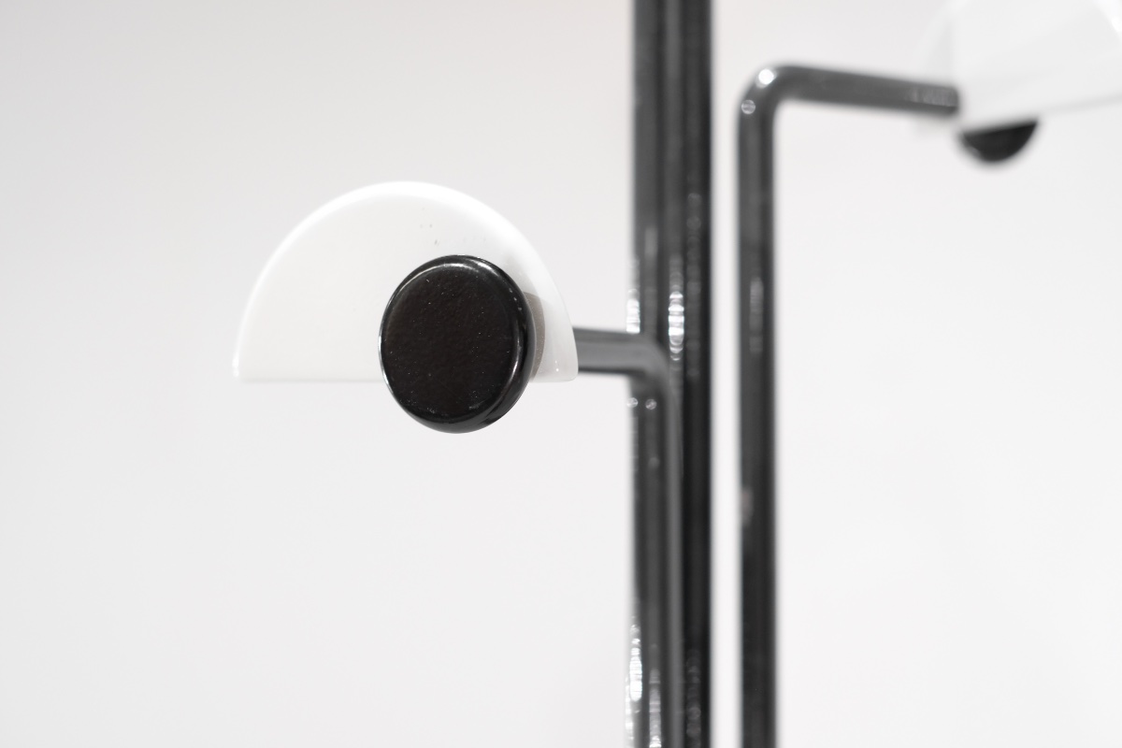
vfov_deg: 25.5
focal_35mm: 53
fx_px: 1652
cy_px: 374
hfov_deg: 37.5
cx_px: 561
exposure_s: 1/140
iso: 800
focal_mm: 35
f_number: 2.8
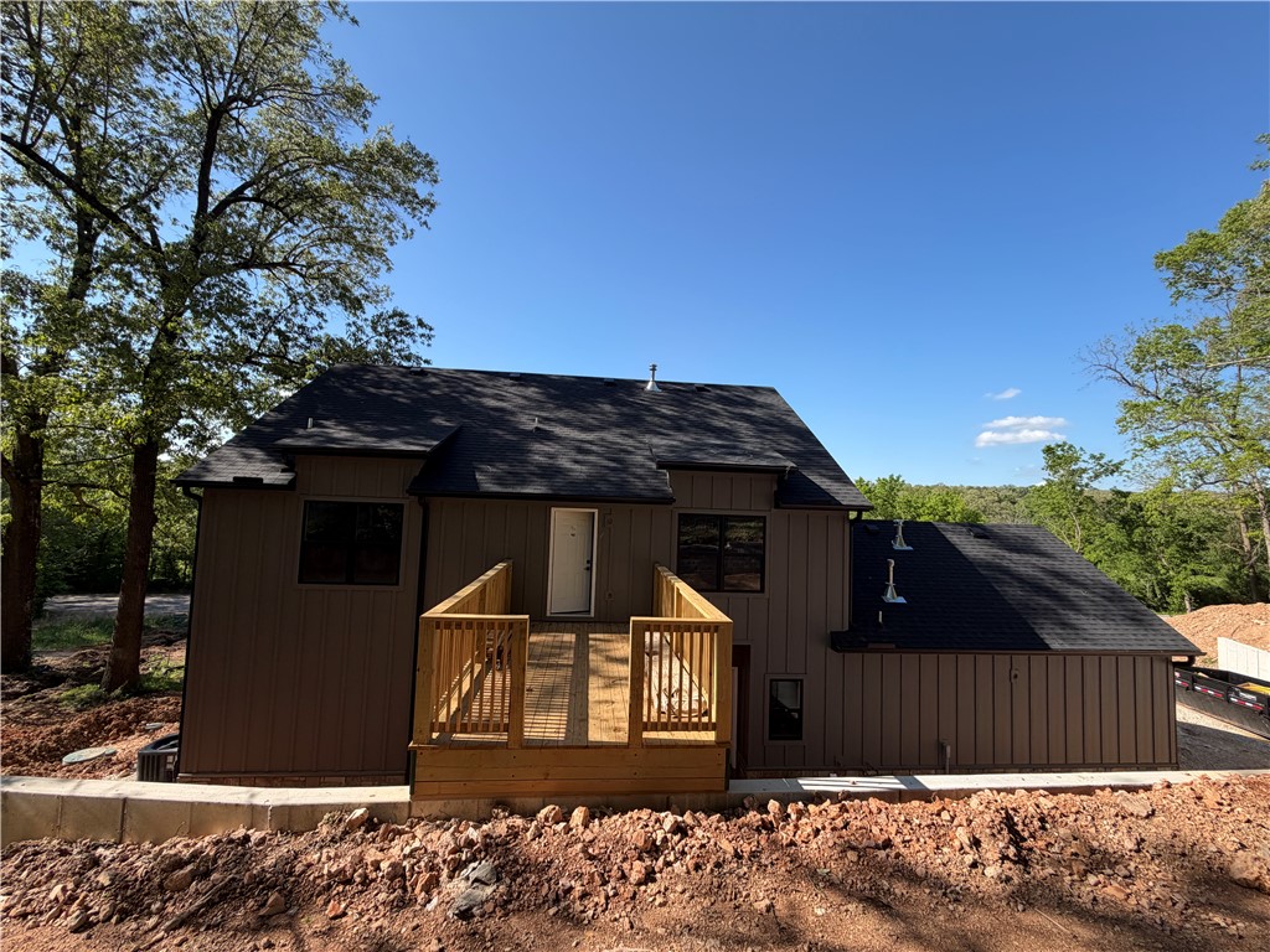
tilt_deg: +3.6
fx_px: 514
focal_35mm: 14
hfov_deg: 102.1
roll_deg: -2.0
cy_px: 476
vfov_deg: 85.7
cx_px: 635
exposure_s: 1/770
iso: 40
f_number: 2.2
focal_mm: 2.22
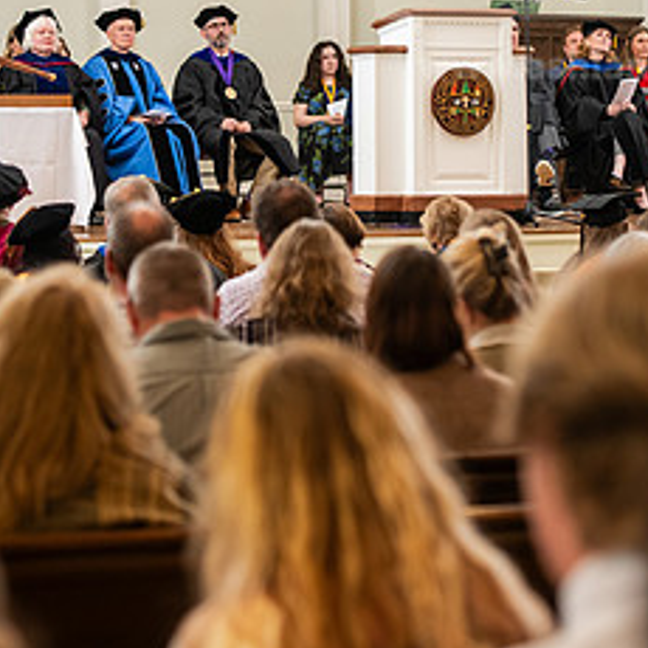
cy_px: 125
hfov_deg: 11.6
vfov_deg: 11.6
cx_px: 290
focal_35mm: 150
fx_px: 3177
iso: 1250
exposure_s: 1/160
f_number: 3.2
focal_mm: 70
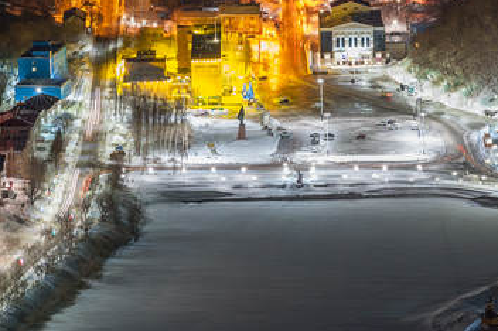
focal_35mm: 327
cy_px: 62
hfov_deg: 6.3
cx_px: 372
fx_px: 4519
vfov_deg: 4.2
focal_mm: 160
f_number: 16
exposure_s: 10
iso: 200
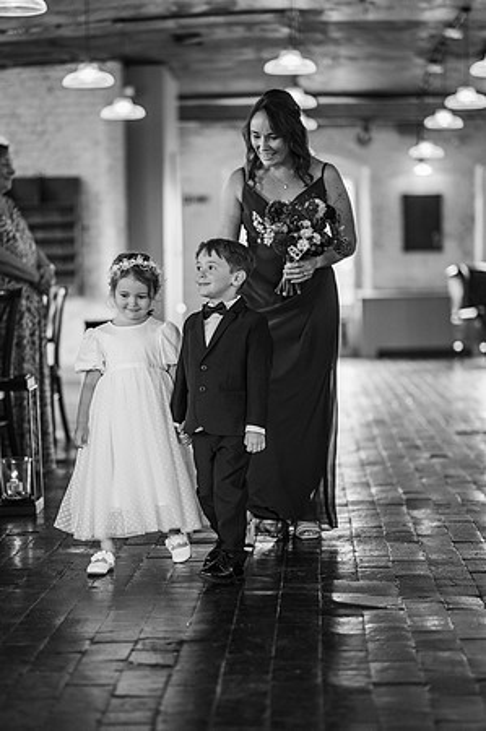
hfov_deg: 16.0
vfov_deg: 23.9
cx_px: 243
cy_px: 366
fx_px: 1725
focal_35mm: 85
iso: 900
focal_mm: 85
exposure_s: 1/200
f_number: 2
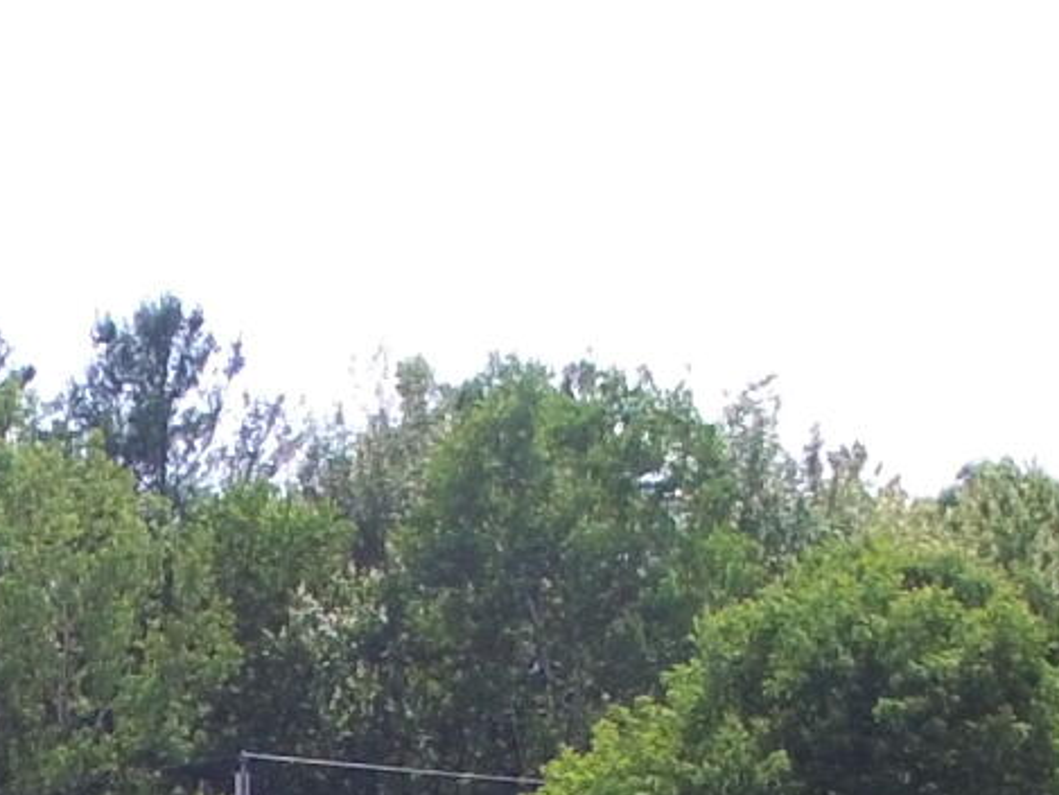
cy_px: 1719
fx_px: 3917
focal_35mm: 128
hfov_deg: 15.0
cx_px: -77
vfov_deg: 10.4
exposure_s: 1/773
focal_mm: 3.61
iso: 100
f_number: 2.8
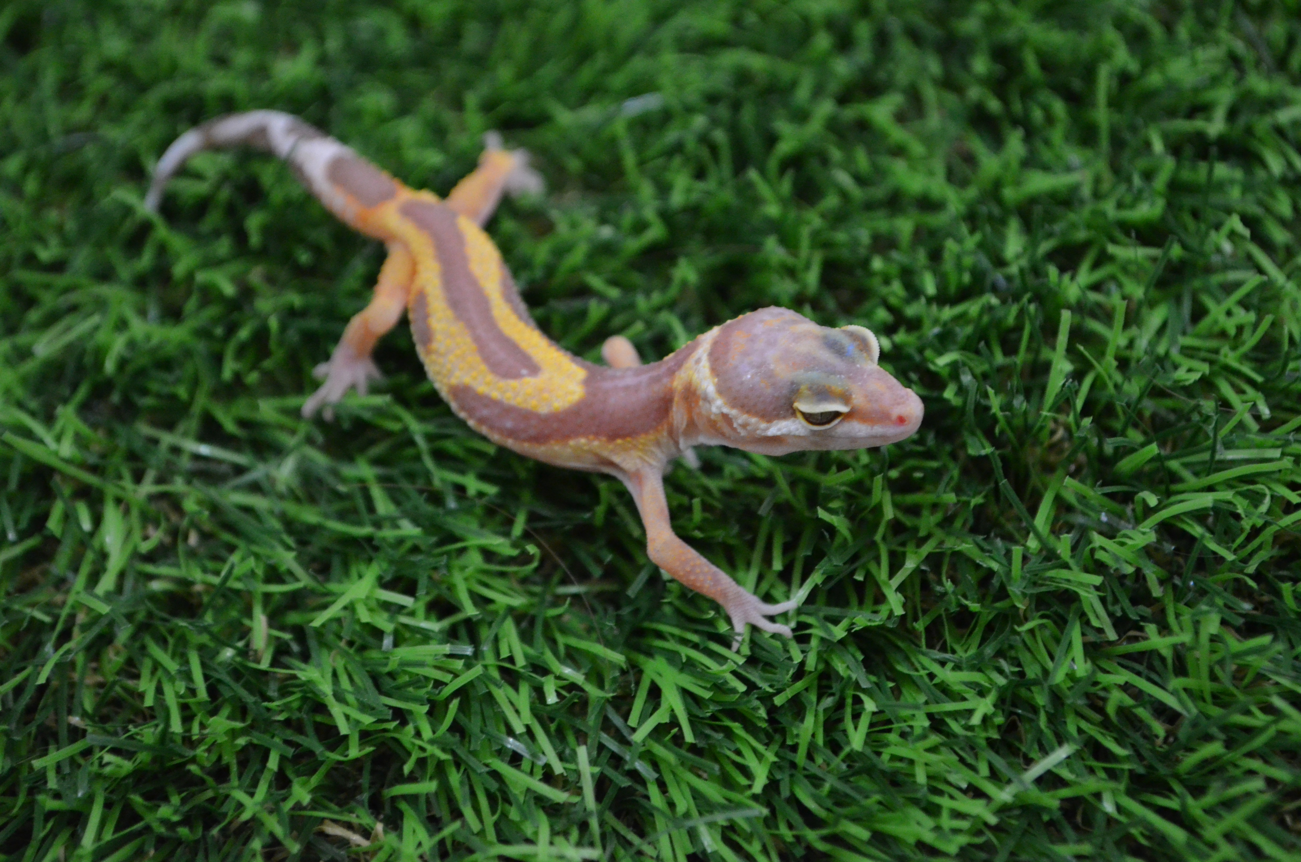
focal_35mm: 72
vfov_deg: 18.8
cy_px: 431
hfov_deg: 28.1
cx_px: 650
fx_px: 2597
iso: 3200
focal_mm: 48
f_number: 5.6
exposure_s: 1/25
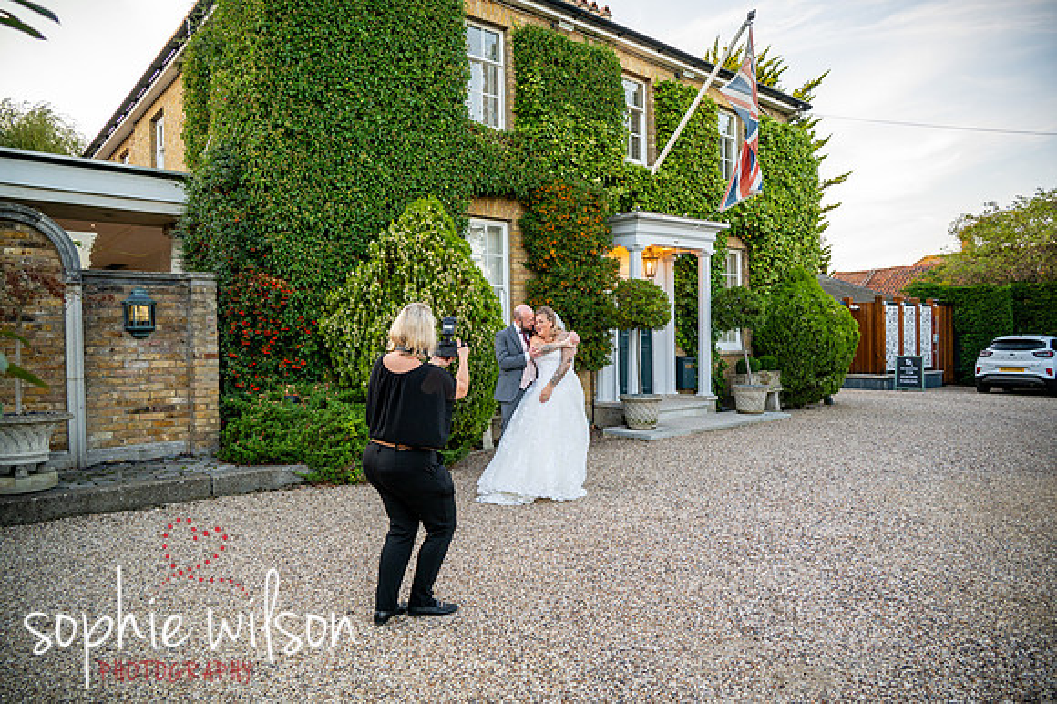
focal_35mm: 24
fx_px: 704
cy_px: 352
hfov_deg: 73.8
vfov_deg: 53.1
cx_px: 528
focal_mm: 24
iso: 500
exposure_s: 1/250
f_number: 4
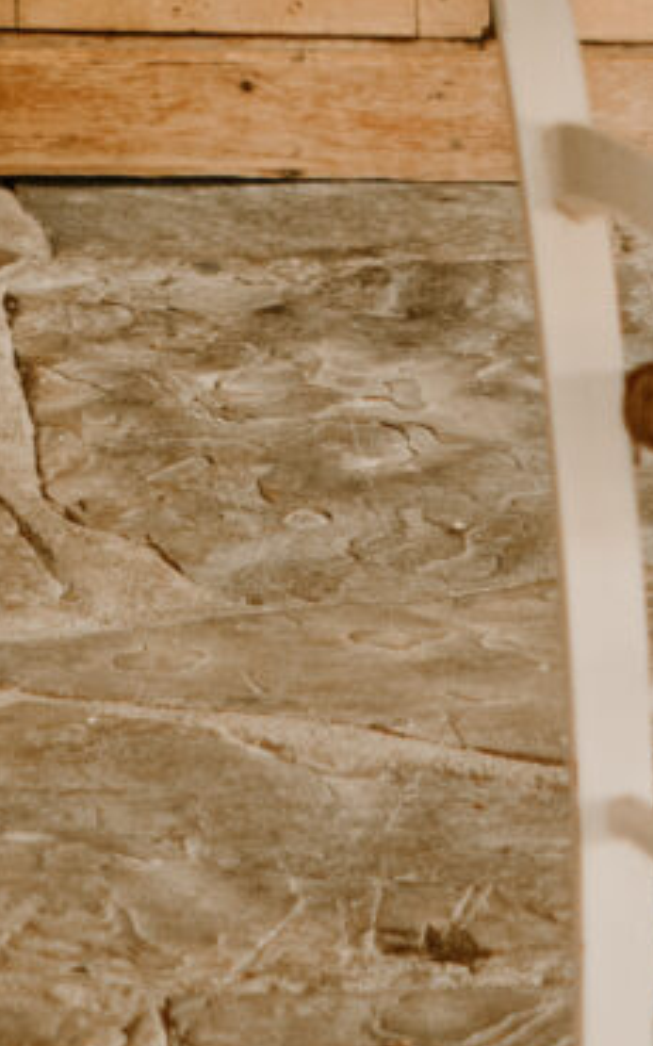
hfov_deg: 5.2
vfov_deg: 7.8
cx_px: -920
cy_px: -1589
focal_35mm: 247
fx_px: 7039
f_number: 2.2
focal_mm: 35
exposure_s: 1/125
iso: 1000
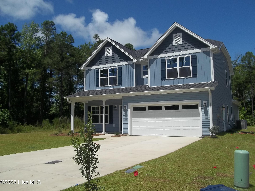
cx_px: 128
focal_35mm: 32
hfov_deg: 56.8
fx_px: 236
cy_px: 96
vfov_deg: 44.2
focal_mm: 5.7
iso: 64
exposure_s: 1/320
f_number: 8.8
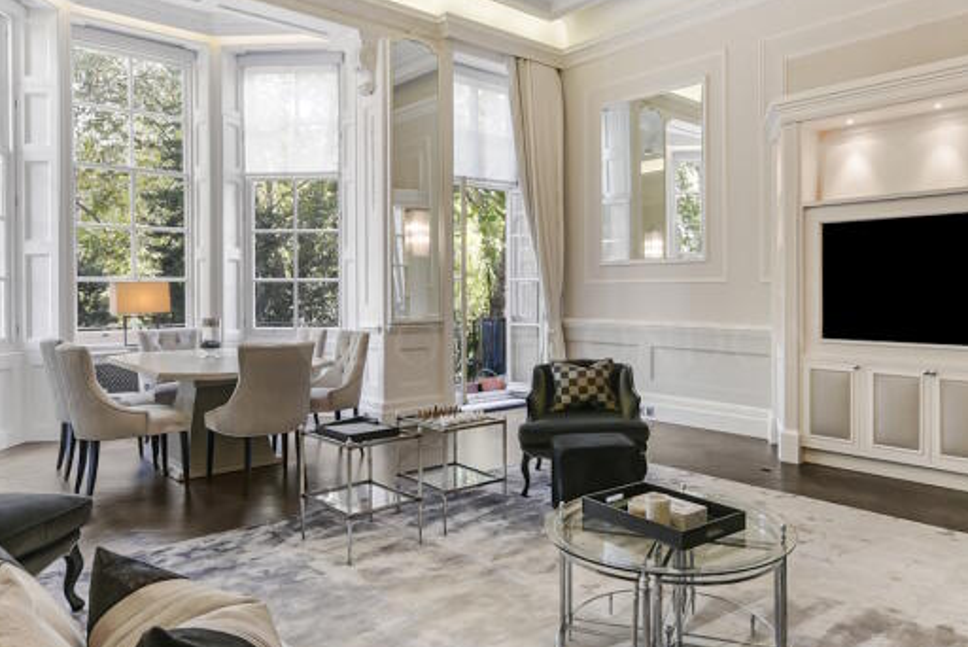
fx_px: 646
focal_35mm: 24
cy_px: 323
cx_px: 554
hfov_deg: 73.3
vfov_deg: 53.2
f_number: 13
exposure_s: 1/4
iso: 400
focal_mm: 12
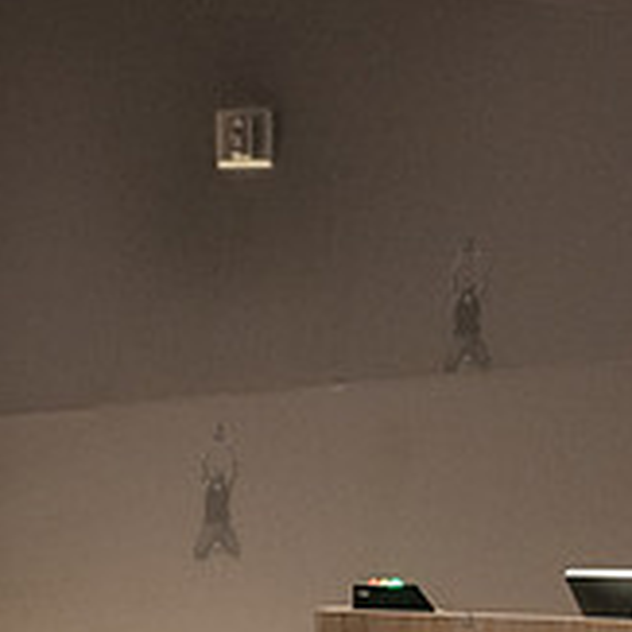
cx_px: 965
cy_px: 490
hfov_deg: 5.1
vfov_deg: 5.2
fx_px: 7002
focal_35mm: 339
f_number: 4.5
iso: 6400
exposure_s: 1/200
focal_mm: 112
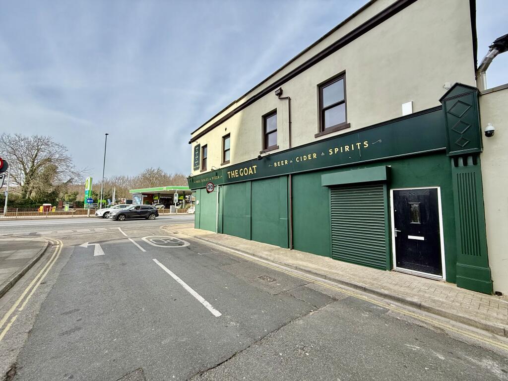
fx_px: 205
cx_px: 254
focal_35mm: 14
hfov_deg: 102.1
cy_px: 190
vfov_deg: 85.7
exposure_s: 1/1167
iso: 50
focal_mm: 2.22
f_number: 2.2
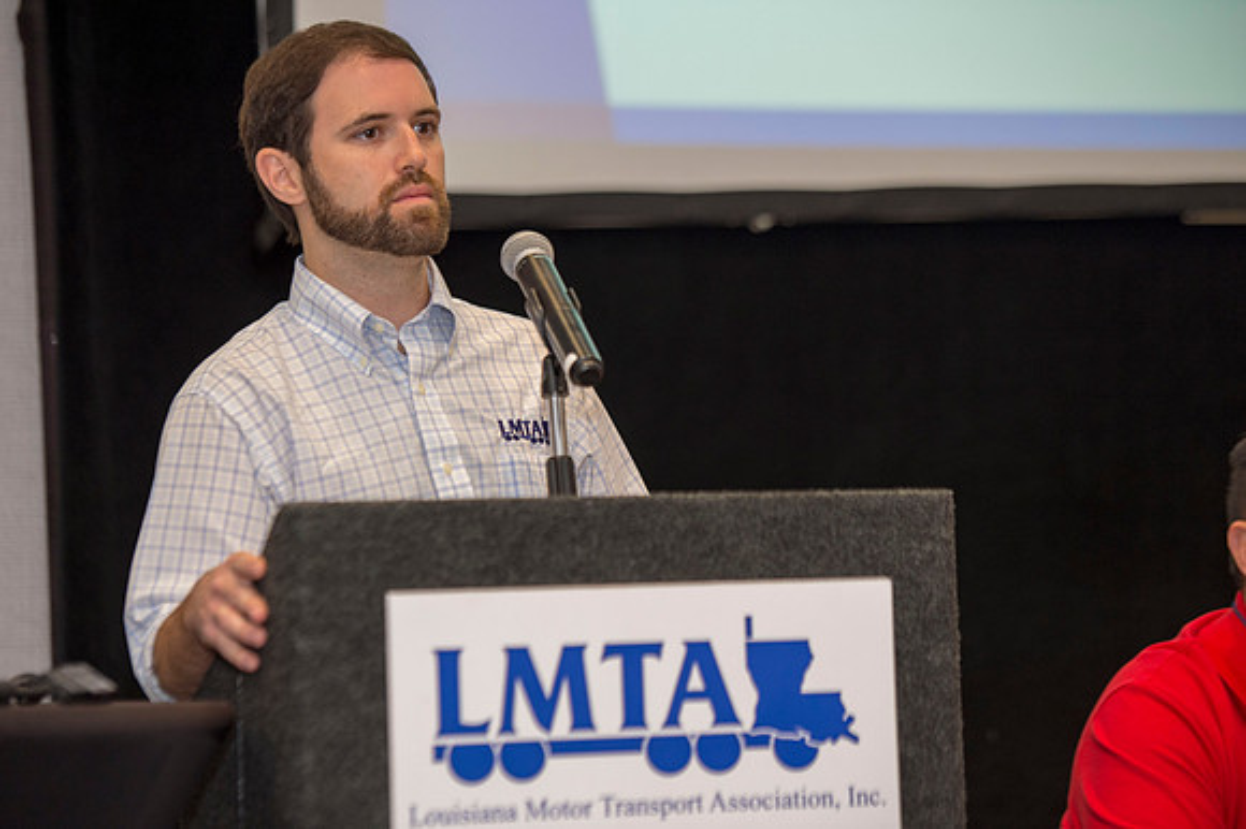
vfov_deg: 10.5
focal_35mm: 130
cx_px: 623
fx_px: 4497
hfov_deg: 15.8
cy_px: 414
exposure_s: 1/320
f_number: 3.2
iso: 1250
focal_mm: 130
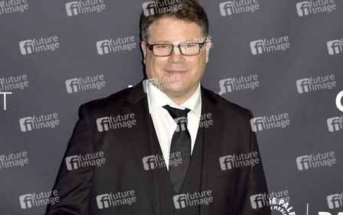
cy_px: 103
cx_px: 172
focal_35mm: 72
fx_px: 673
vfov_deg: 18.1
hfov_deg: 28.6
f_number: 6.3
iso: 250
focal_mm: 70
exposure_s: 1/250
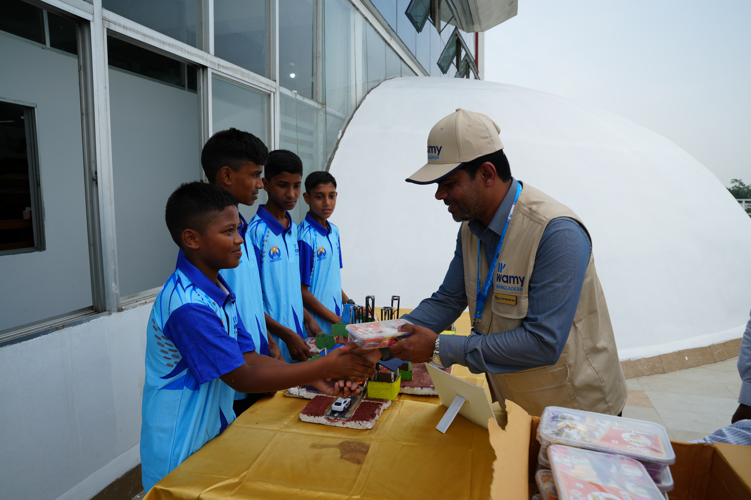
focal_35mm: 24
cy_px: 250
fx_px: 501
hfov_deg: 73.7
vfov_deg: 53.1
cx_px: 376
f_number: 9
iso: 100
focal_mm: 24
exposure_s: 1/125
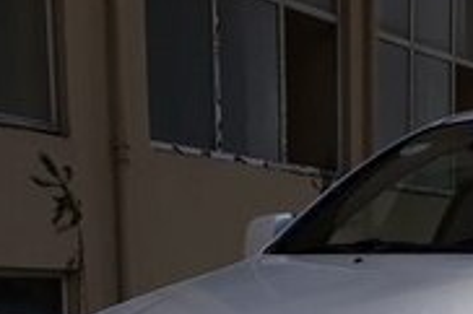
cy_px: 531
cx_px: 343
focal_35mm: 102
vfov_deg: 12.4
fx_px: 1339
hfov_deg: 19.9
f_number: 1.9
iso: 40
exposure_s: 1/2070
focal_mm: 3.6
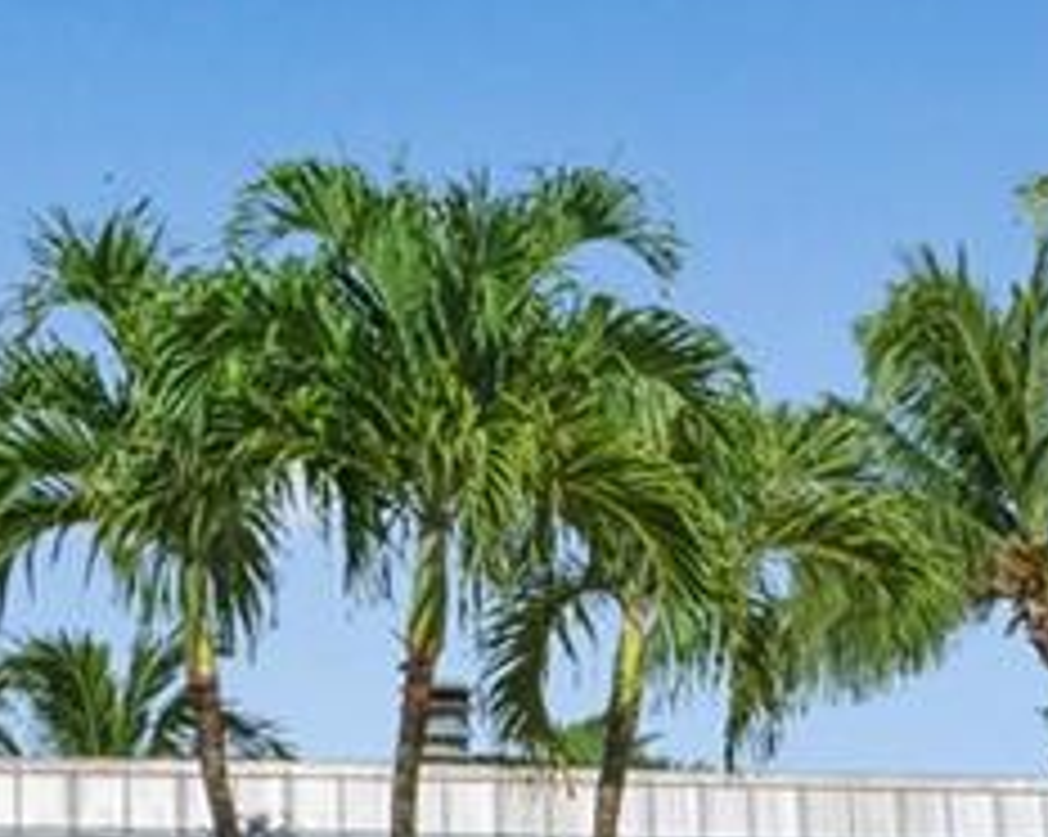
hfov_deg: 14.2
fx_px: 4091
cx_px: 1178
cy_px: 1199
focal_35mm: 132
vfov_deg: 11.3
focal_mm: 32
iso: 2000
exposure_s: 1/3200
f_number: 8
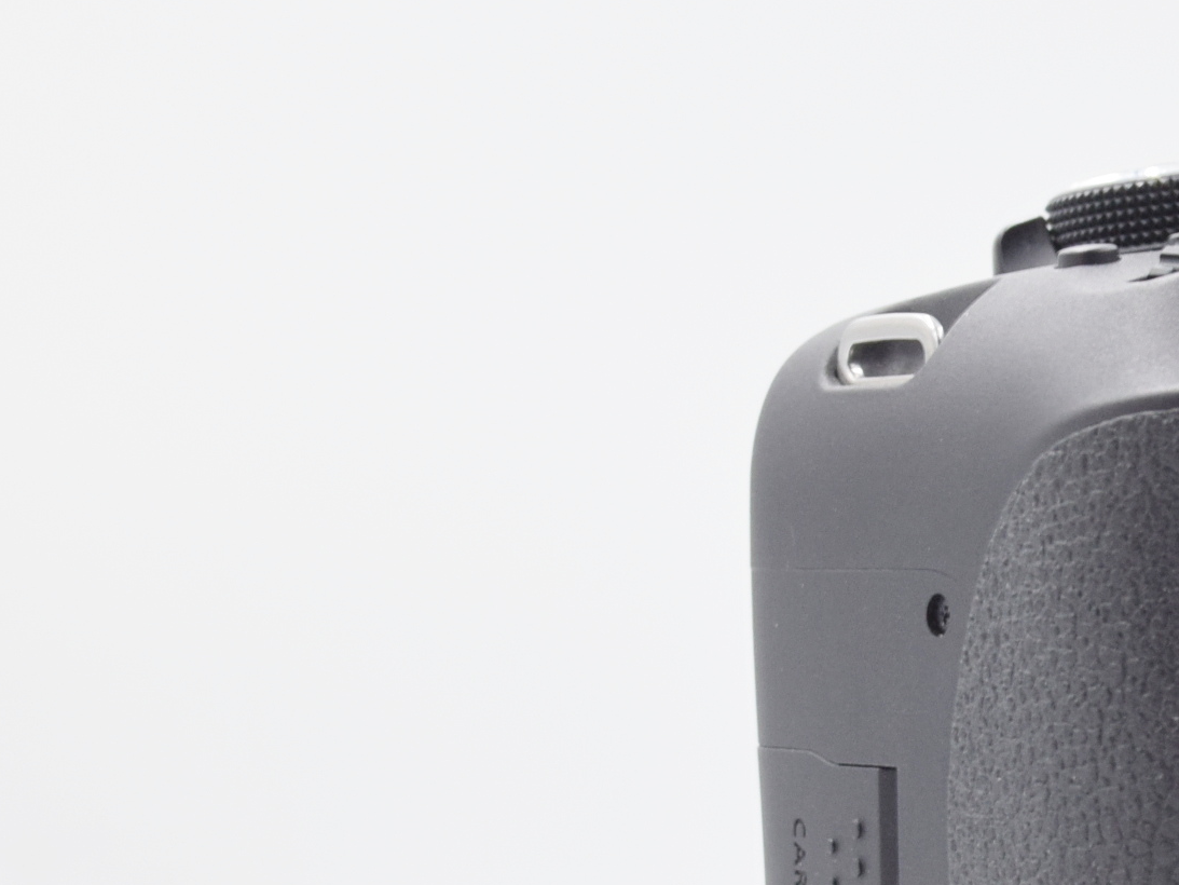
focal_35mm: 166
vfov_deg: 8.9
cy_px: 908
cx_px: 1585
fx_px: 5654
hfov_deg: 11.6
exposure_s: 1/100
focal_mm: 42
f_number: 8
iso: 400
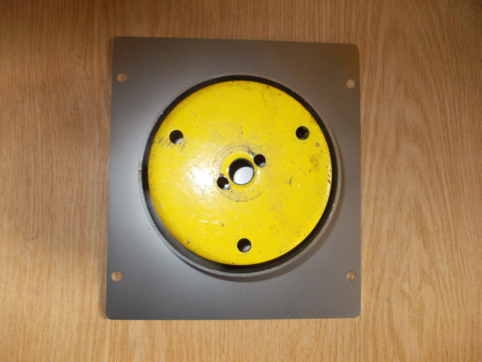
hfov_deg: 63.4
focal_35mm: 28
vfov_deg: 49.7
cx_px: 241
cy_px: 181
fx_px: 390
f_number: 2.7
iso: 200
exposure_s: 1/25
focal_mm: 4
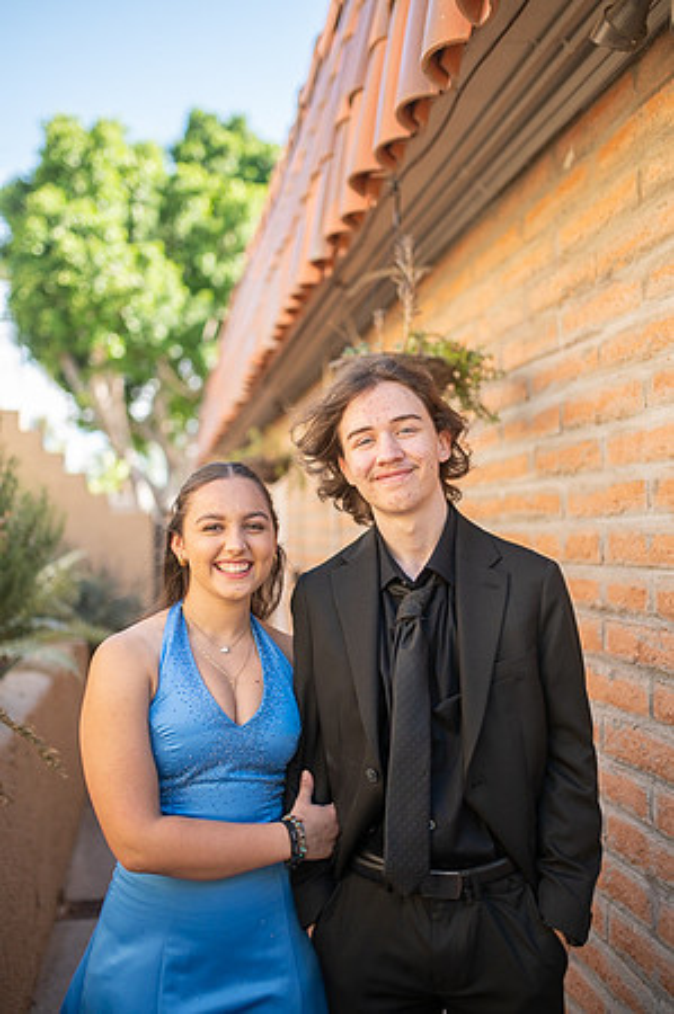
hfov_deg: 37.8
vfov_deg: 54.5
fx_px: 985
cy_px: 507
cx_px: 337
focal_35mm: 35
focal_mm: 35
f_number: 1.4
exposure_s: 1/3200
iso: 400
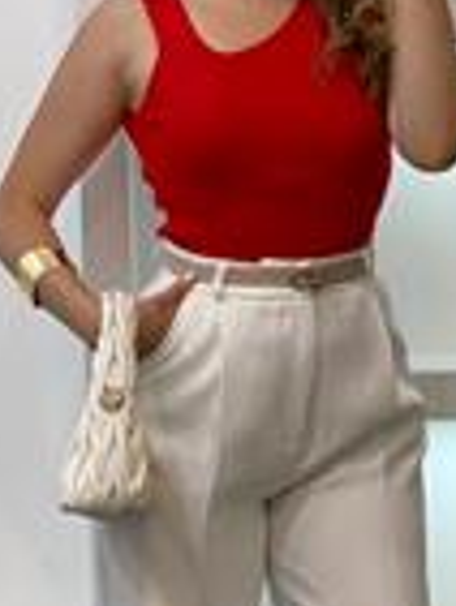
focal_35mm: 152
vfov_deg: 12.9
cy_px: 458
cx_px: 288
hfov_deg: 9.8
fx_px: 2666
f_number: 2
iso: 80
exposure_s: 1/100
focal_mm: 6
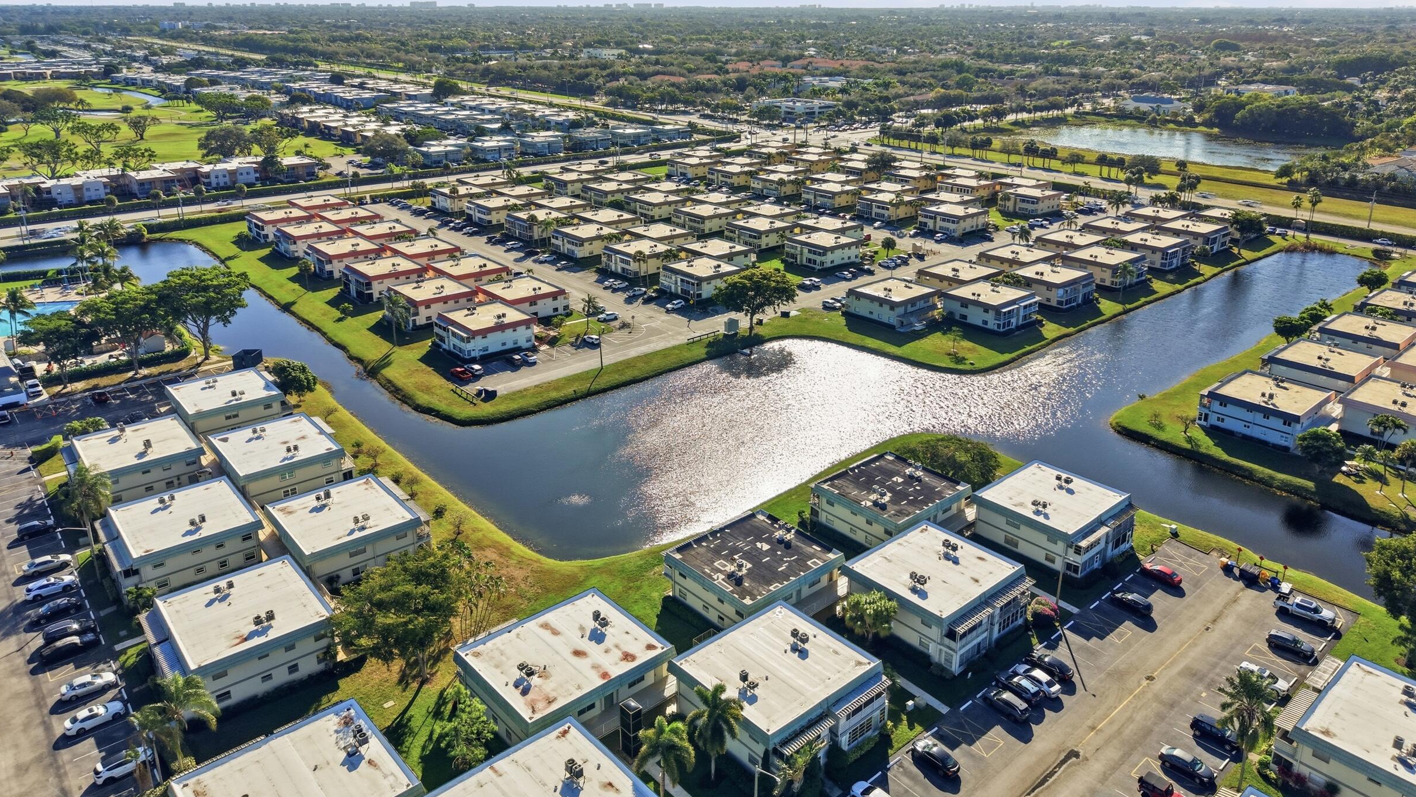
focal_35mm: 27
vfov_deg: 42.6
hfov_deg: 69.9
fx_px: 1014
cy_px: 306
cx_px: 717
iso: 100
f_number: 1.8
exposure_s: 1/8000
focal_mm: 8.7
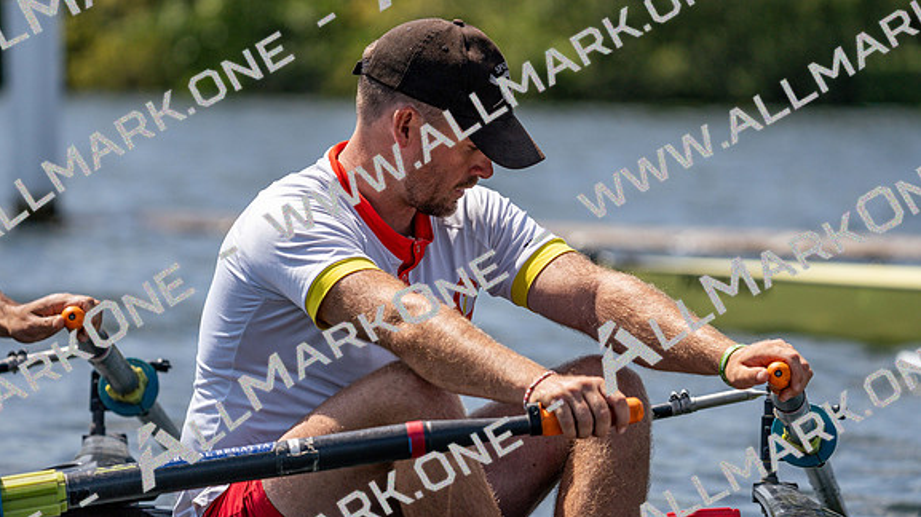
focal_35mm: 314
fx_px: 7665
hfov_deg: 6.9
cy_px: 245
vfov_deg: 3.9
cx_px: 461
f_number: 5.6
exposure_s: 1/2000
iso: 250
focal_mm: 298
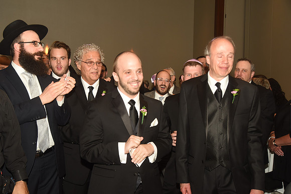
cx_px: 146
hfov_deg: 41.1
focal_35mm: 48
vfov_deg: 28.1
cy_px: 97
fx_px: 388
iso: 800
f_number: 5.6
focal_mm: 48
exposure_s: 1/125
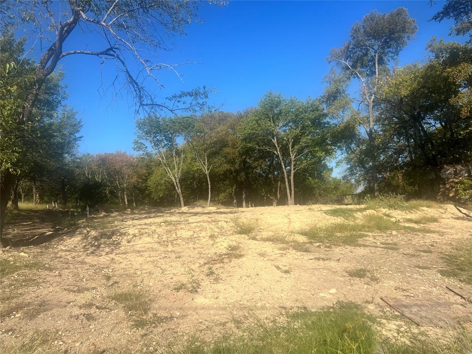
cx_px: 236
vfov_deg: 53.1
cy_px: 177
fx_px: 355
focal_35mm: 26
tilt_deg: +4.2
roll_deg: +0.5
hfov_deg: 67.3
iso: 50
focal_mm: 5.7
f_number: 1.5
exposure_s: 1/4274
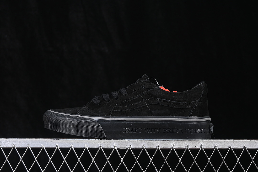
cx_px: 129
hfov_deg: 27.0
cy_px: 86
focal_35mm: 75
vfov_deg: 18.2
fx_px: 537
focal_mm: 50
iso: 160
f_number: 6.3
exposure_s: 1/60
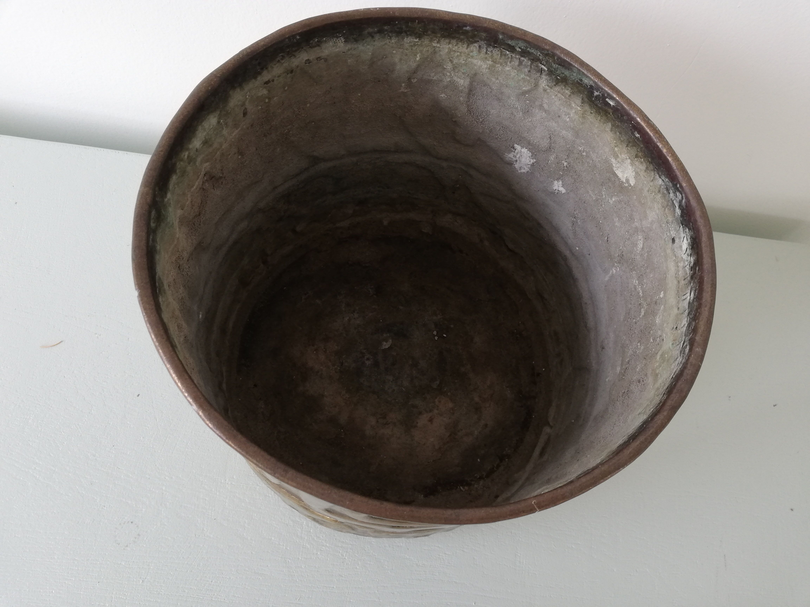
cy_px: 304
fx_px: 608
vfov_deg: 53.1
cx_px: 405
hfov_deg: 67.3
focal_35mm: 26
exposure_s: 1/50
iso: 160
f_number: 2.2
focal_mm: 3.81
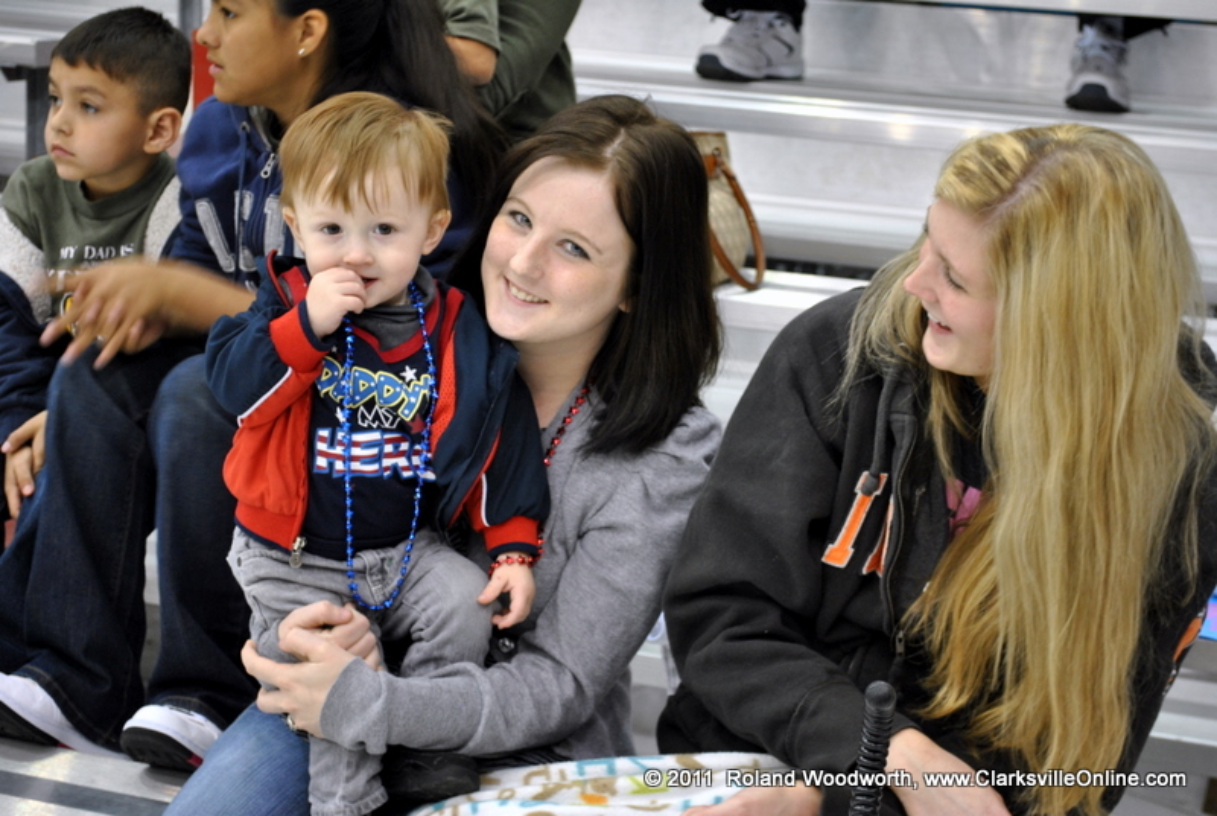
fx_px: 2438
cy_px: 408
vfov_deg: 19.0
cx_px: 608
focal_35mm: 72
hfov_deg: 28.0
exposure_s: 1/20
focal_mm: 48
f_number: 5.3
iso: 400
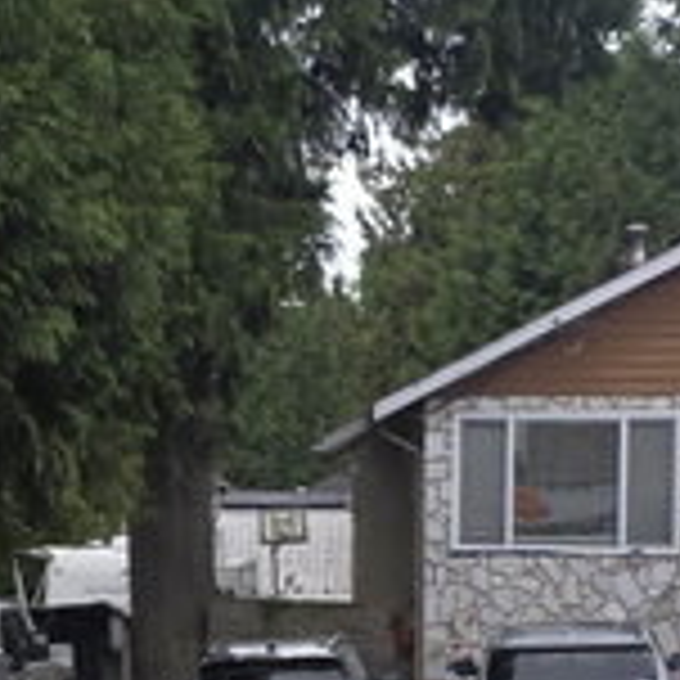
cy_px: 540
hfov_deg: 16.0
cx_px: 122
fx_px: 2400
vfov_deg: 16.0
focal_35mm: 108
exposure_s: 1/134
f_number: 1.7
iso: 12
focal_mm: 6.3
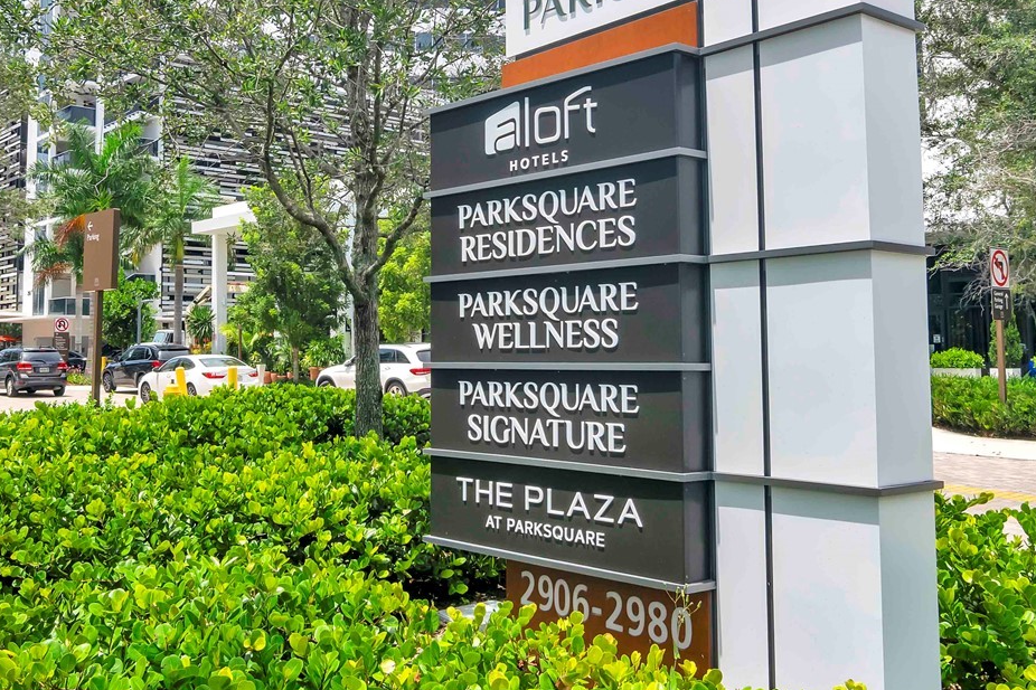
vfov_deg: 39.7
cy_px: 259
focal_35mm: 33
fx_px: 949
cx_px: 417
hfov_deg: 56.8
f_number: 9
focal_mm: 12
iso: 200
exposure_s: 1/320
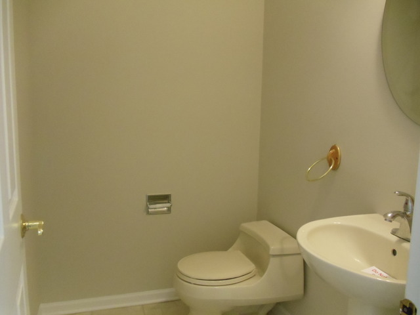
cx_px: 210
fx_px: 534
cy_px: 158
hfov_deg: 42.9
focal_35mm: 44
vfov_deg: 32.9
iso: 800
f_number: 3.5
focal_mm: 6
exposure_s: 1/20
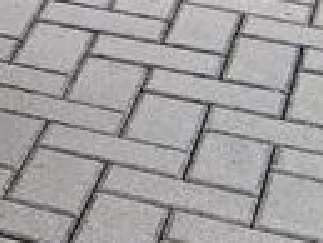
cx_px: -686
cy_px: -283
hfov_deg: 8.1
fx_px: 1924
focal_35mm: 206
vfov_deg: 6.9
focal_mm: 3.98
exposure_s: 1/189
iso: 20
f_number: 1.8
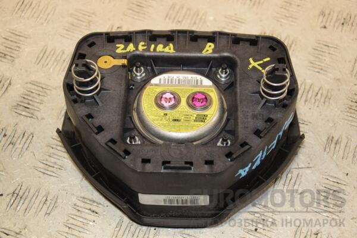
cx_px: 178
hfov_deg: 27.0
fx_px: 744
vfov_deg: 18.2
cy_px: 119
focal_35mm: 75
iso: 800
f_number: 5
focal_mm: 50
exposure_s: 1/160
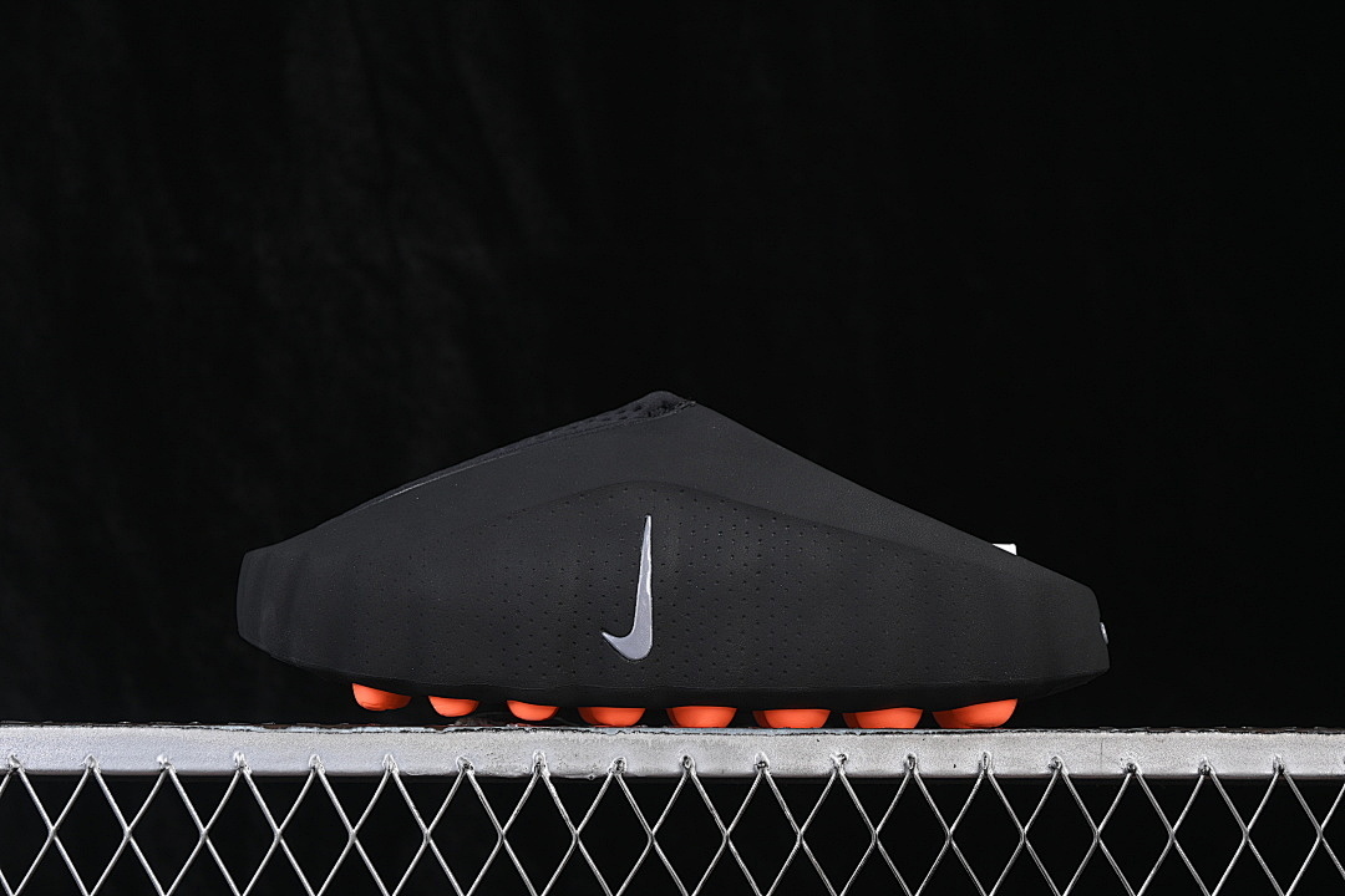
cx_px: 672
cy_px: 448
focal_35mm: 75
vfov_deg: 18.2
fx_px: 2802
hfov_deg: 27.0
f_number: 6.3
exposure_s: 1/60
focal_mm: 50
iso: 160
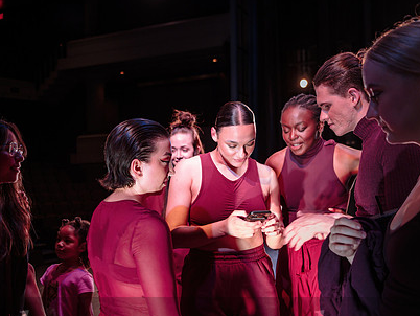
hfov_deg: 43.5
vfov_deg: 33.5
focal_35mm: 43
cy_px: 189
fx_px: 522
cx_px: 160
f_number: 2.8
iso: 2000
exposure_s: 1/60
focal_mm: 31
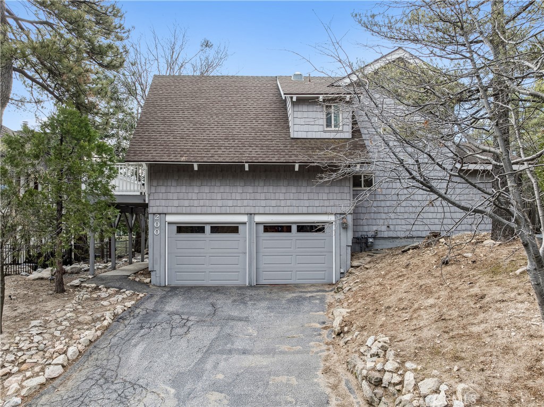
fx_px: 377
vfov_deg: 56.7
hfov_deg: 71.6
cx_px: 272
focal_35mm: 24
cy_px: 204
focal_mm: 12.3
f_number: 2.8
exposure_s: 1/30
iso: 180
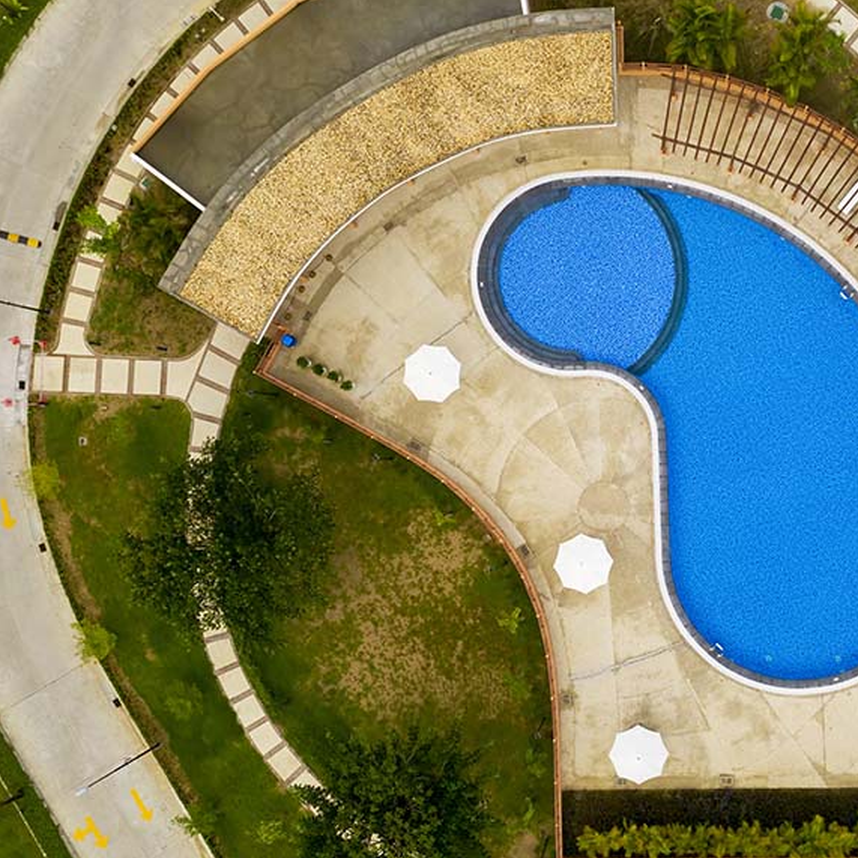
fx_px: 1122
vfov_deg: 41.8
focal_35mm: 40
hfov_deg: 41.5
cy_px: 403
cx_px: 551
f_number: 4.5
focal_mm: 10.26
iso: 100
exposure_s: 1/80
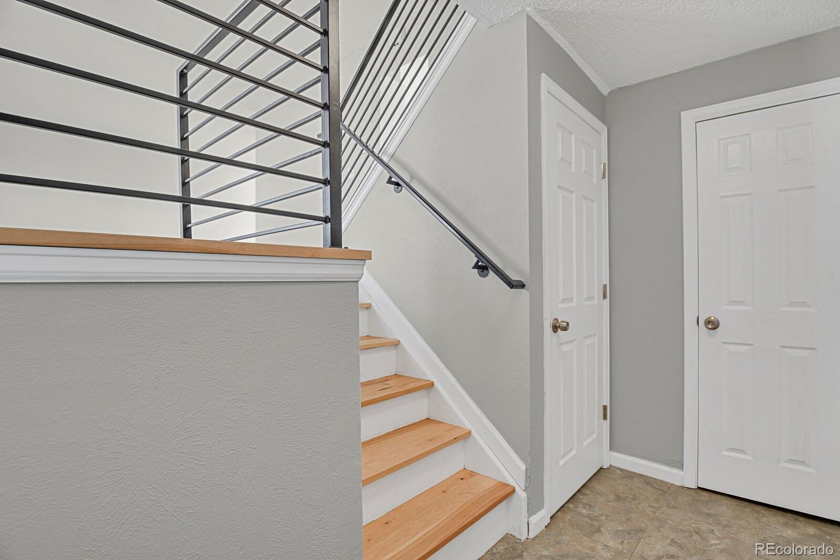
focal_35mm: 17
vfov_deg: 70.4
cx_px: 420
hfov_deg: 93.3
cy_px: 280
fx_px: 397
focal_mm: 17
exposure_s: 4
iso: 250
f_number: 8
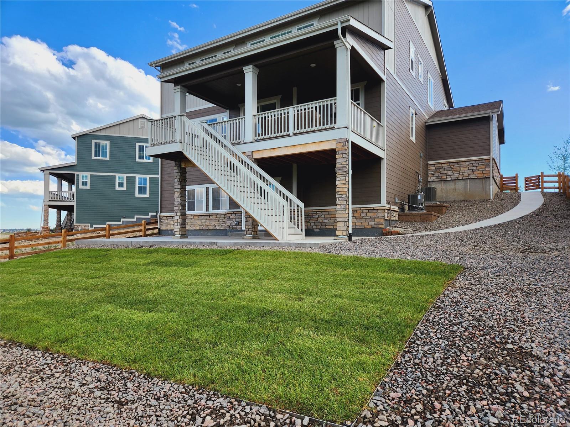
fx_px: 379
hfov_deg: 73.9
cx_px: 285
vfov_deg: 58.9
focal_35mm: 23
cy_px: 214
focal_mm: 5.4
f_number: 1.8
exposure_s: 1/525
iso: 20
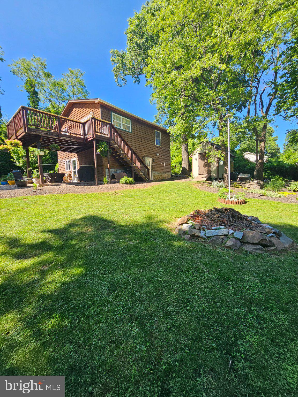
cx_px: 149
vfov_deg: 106.2
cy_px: 198
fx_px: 149
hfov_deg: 89.9
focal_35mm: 13
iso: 50
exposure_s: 1/407
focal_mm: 2.2
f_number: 2.2
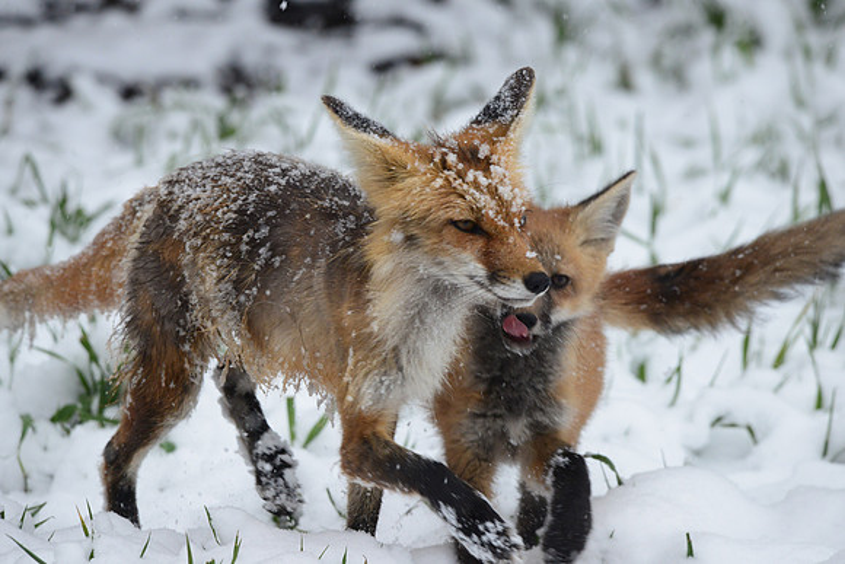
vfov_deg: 2.3
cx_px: 422
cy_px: 282
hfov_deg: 3.4
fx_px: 14086
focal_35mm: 600
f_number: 9
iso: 2000
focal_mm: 600
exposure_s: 1/500
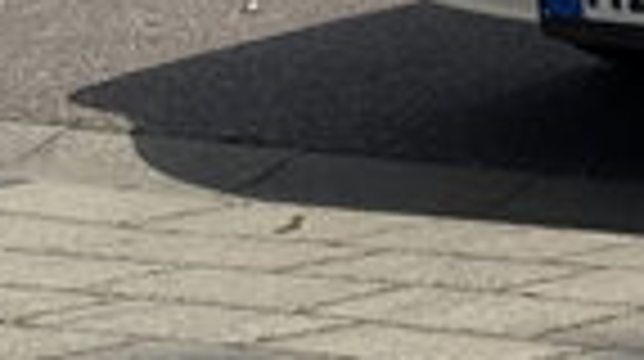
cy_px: -490
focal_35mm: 281
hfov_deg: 7.2
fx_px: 4792
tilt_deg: -3.3
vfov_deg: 4.2
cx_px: 1518
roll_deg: -0.4
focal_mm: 6.76
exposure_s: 1/7092
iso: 64
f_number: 1.78
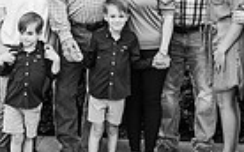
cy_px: -36
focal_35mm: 103
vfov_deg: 12.4
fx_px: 684
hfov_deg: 20.2
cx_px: 103
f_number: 3.2
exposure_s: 1/200
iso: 320
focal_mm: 24
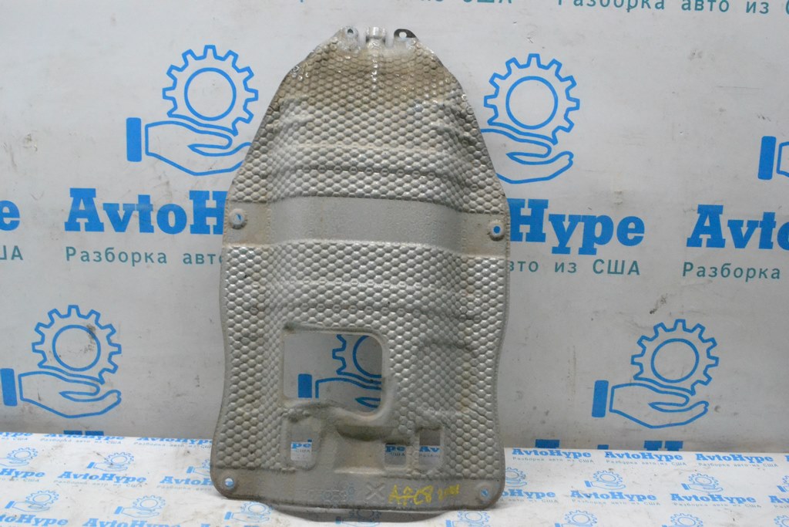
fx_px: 789
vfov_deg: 36.9
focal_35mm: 36
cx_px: 394
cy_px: 264
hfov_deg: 53.1
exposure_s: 1/160
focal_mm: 24
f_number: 10
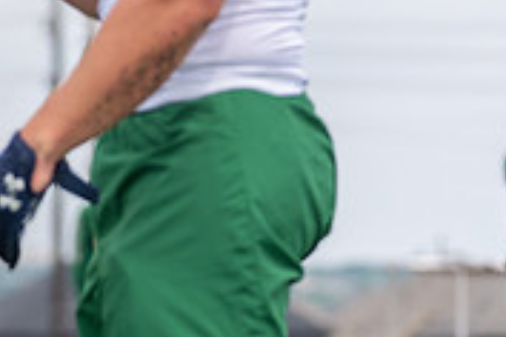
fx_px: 5622
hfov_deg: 5.1
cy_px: 13
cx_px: -209
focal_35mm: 400
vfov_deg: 3.4
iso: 160
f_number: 3.5
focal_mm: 122
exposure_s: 1/1250
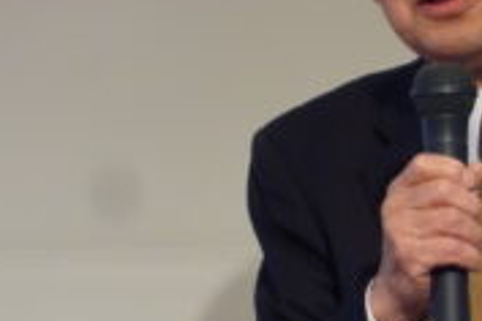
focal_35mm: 434
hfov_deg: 4.7
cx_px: 504
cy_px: 120
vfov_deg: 3.2
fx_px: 5810
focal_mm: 37.1
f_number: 4.9
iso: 1250
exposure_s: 1/80
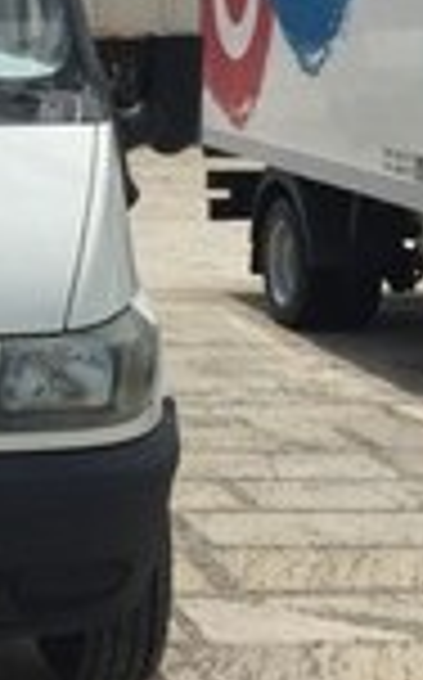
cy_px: 72
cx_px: -284
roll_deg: +0.2
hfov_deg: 12.1
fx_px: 1868
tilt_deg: -0.2
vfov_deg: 20.2
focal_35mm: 101
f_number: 2.2
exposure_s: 1/2639
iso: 32
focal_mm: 4.15
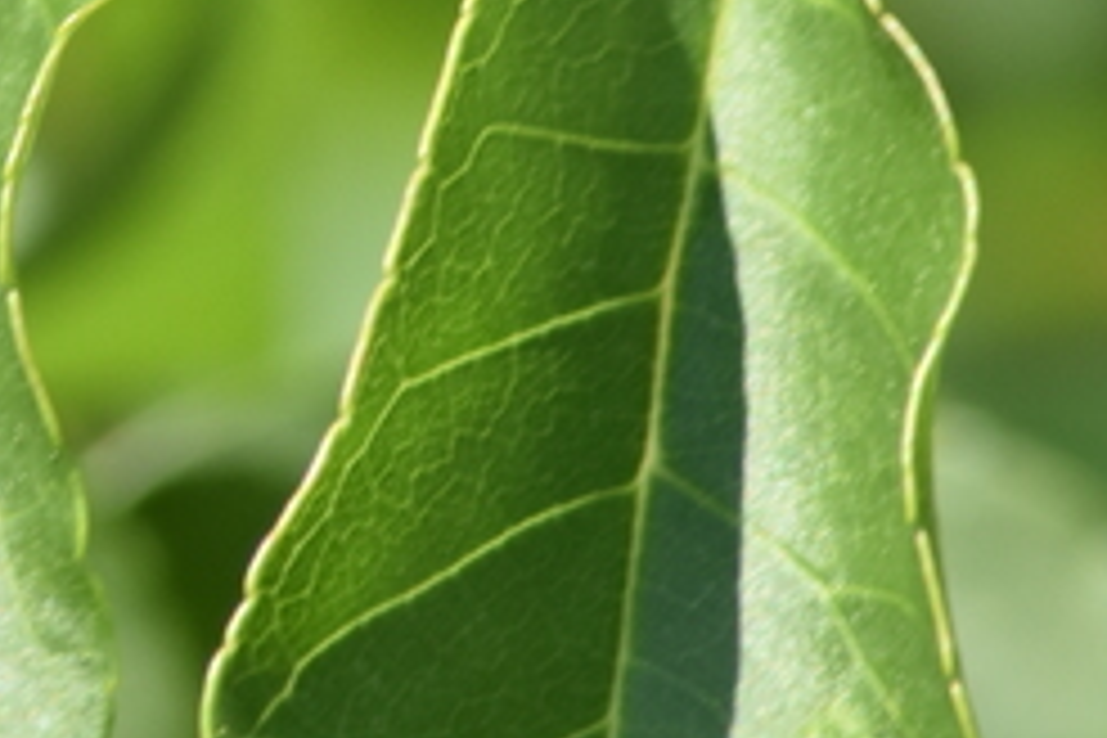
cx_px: -824
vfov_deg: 0.8
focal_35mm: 1756
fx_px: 53993
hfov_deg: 1.2
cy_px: -508
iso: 400
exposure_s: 1/160
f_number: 20
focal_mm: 300
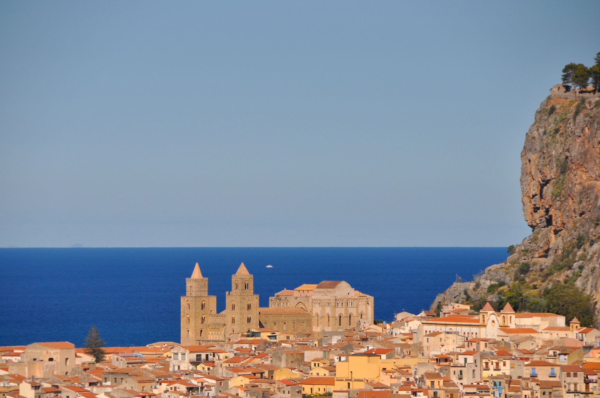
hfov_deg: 8.1
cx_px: 300
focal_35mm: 255
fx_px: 4245
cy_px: 199
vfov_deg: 5.4
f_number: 7.1
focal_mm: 170
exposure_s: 1/800
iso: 250
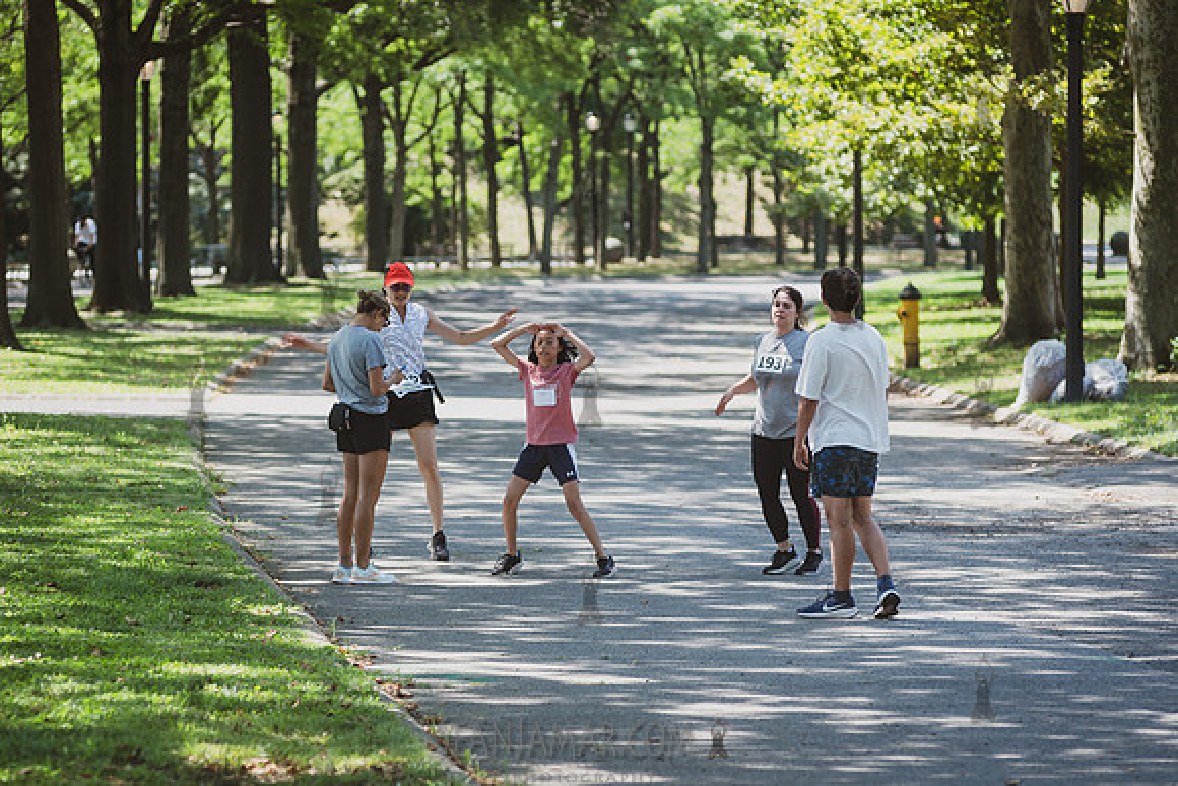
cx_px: 500
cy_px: 424
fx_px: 6871
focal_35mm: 210
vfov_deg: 6.5
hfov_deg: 9.8
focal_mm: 155
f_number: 4
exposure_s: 1/400
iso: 200
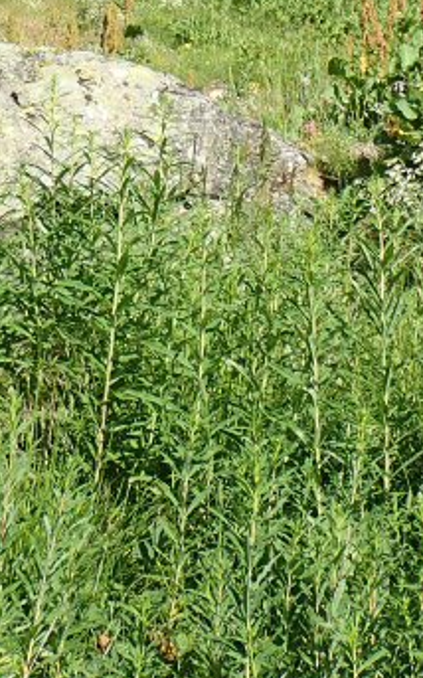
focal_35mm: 133
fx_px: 2456
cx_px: 328
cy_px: -235
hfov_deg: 9.8
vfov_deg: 14.9
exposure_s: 1/400
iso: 100
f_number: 4
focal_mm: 7.86
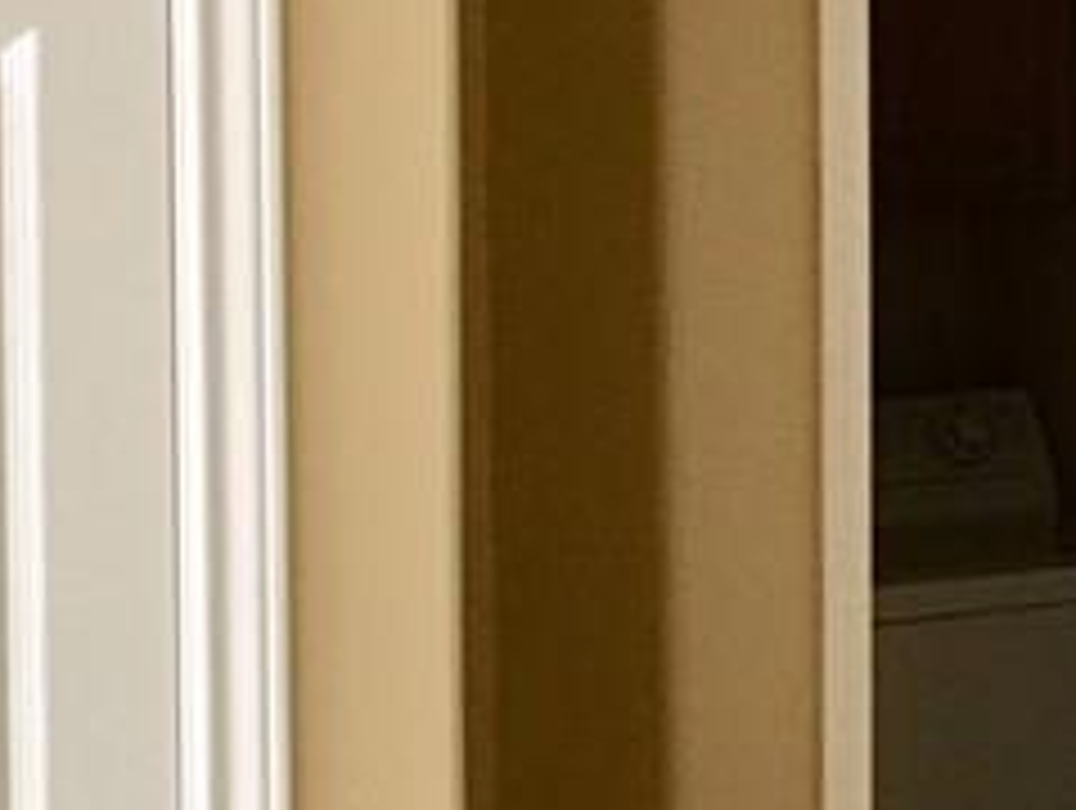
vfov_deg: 12.0
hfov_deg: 14.4
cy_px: 238
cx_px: 1783
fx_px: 3860
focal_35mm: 124
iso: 200
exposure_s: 1/15
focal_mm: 4.15
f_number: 2.2
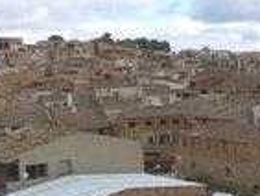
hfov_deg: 21.8
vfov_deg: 18.8
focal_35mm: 78
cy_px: 143
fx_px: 586
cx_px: 363
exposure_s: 1/408
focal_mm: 3.61
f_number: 2.8
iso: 100
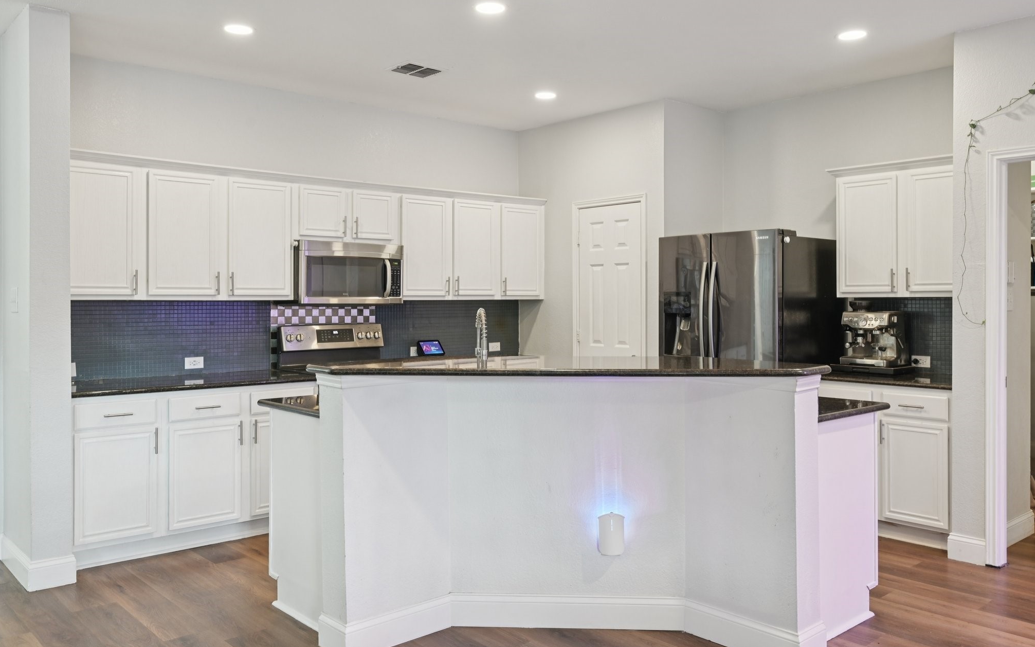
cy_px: 298
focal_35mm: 28
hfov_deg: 66.5
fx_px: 790
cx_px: 520
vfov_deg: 44.5
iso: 400
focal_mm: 27
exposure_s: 1/8
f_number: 8
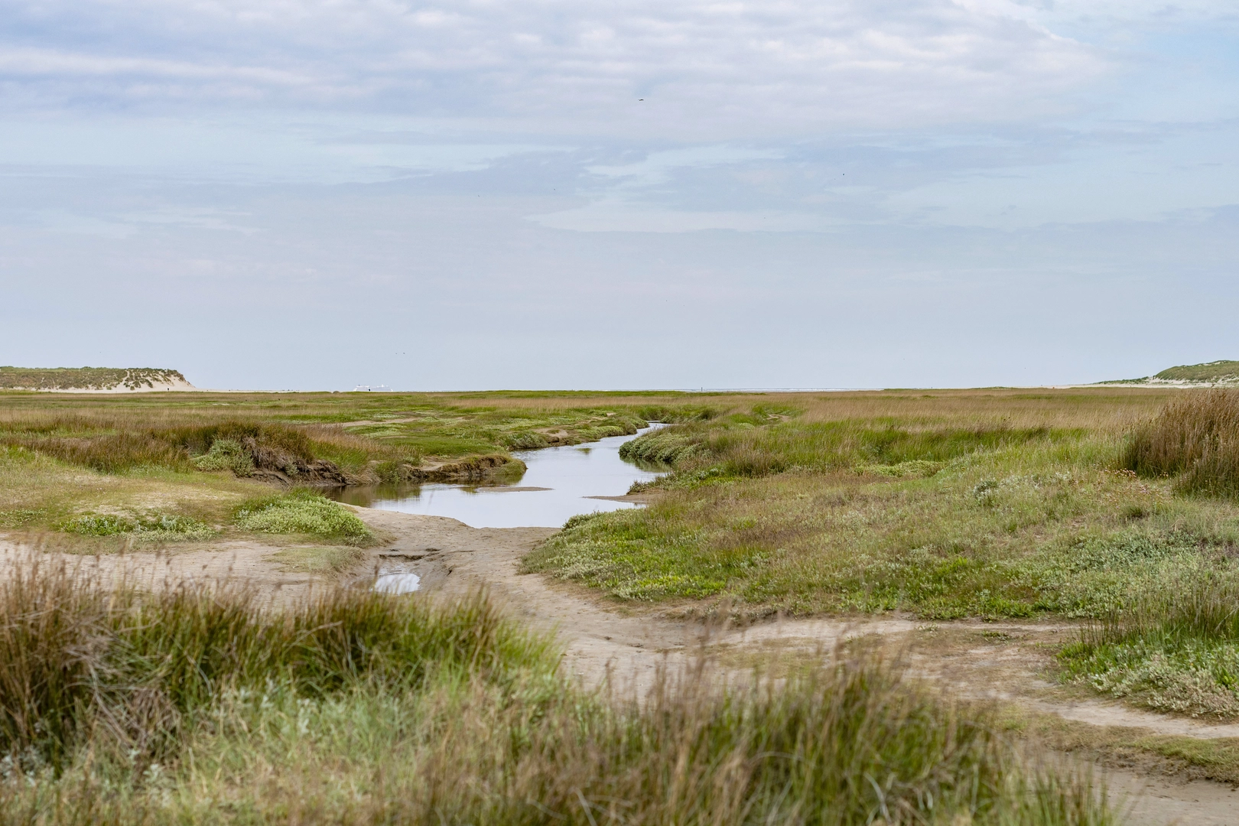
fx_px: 2581
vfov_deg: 18.2
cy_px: 413
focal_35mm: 75
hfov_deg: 27.0
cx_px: 620
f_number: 5
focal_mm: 50
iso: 100
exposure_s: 1/1000
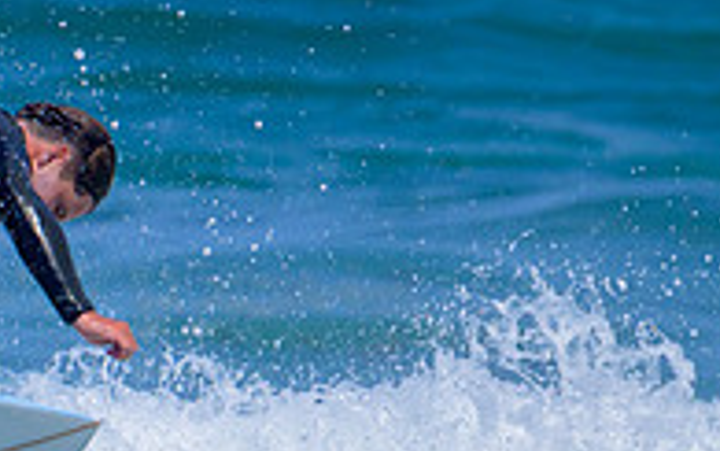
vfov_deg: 0.6
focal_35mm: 2222
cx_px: -21
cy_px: 906
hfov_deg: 0.9
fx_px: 43613
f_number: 11
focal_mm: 540
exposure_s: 1/2000
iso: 640
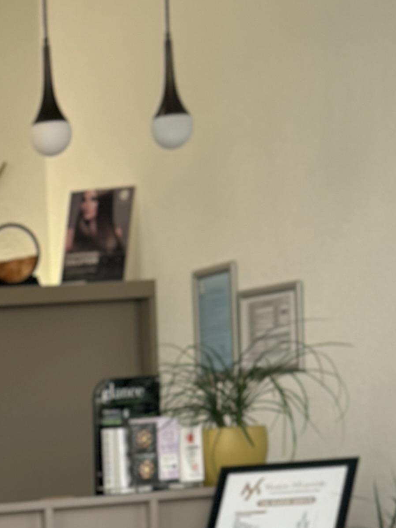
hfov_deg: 8.9
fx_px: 2471
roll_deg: +3.8
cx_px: -241
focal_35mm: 162
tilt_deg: -4.8
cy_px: 803
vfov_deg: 11.7
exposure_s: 1/651
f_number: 1.78
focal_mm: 6.86
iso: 80
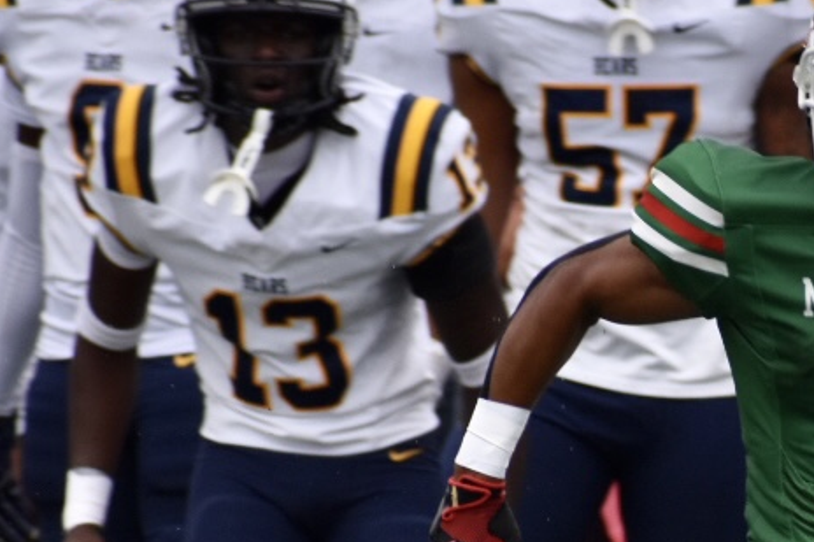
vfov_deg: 1.0
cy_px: 588
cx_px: 580
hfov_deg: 1.5
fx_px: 30806
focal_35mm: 1363
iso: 450
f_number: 6.3
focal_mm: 300
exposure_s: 1/1000
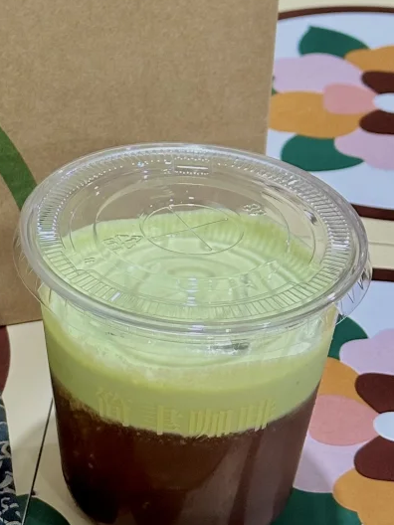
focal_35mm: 131
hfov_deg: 11.1
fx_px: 1988
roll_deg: +2.3
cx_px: -51
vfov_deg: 15.0
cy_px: 104
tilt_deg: -27.9
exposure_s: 1/49
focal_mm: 6.86
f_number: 1.78
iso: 250
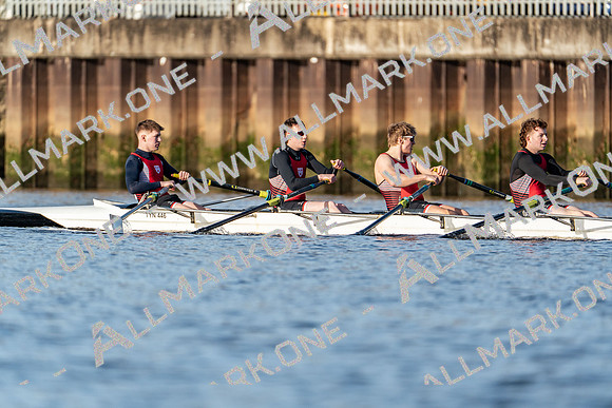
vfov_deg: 2.3
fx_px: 10202
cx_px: 306
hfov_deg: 3.4
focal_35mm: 600
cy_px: 204
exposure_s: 1/2000
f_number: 6.3
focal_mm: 600
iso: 640
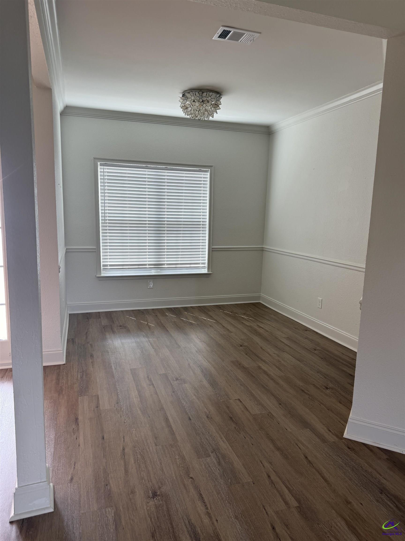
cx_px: 202
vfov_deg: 71.6
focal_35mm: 24
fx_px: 374
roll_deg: -1.0
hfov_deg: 56.8
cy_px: 270
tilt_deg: -6.5
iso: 80
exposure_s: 1/121
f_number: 1.78
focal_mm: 6.76
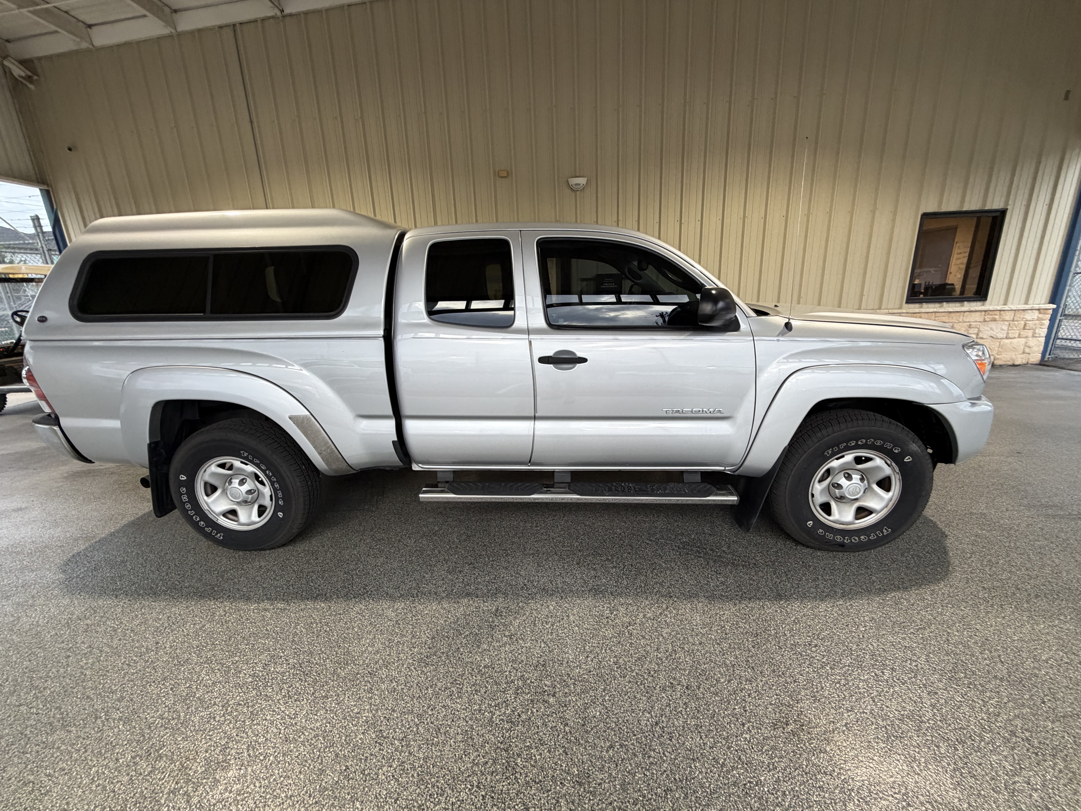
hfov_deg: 102.1
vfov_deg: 85.7
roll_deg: +2.6
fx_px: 437
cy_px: 406
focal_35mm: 14
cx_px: 540
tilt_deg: -15.5
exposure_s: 1/120
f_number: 2.2
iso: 320
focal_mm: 2.22
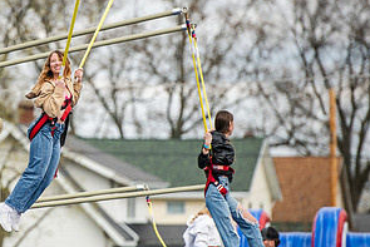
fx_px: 4041
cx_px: 58
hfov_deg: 5.2
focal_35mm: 393
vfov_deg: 3.5
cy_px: 120
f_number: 3.2
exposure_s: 1/800
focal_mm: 200
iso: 100
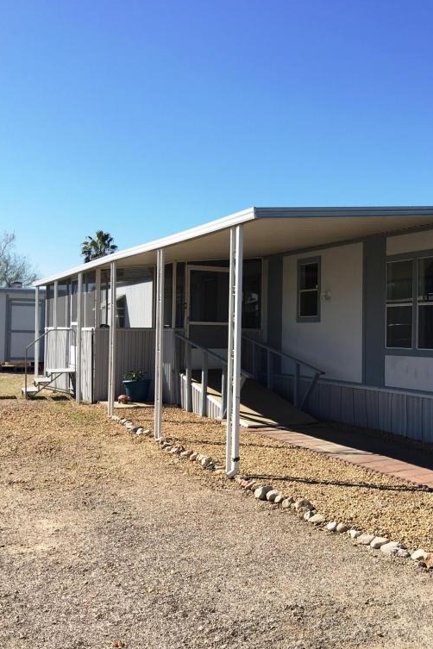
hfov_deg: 31.1
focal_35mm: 41
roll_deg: -1.2
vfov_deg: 47.4
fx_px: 740
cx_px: 394
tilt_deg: +1.5
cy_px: 325
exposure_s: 1/1282
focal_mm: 4.15
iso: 25
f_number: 2.2
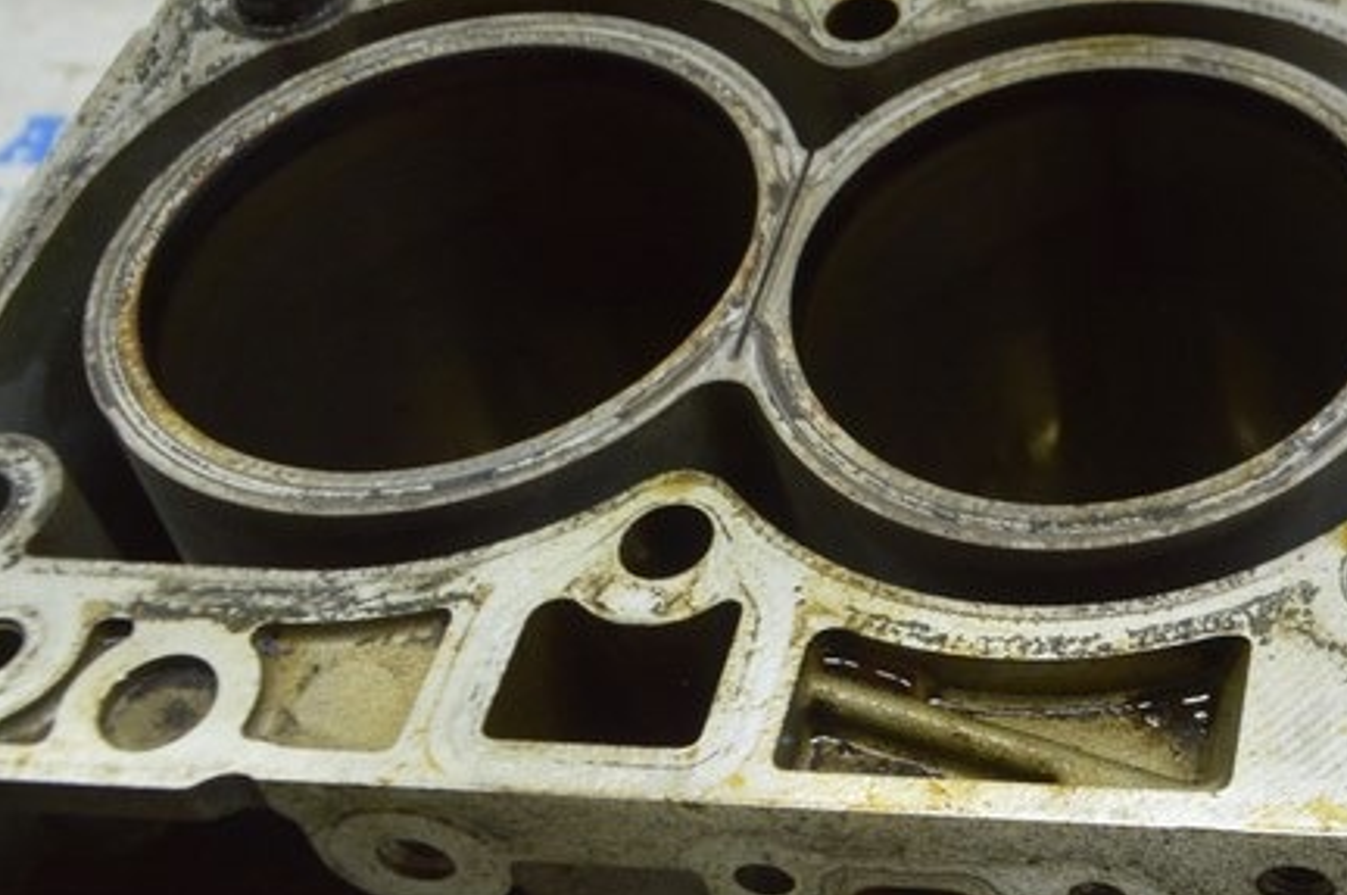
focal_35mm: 64
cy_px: 101
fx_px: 2392
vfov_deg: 20.8
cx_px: 1441
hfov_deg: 28.8
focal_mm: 18
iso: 400
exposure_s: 1/20
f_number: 5.6
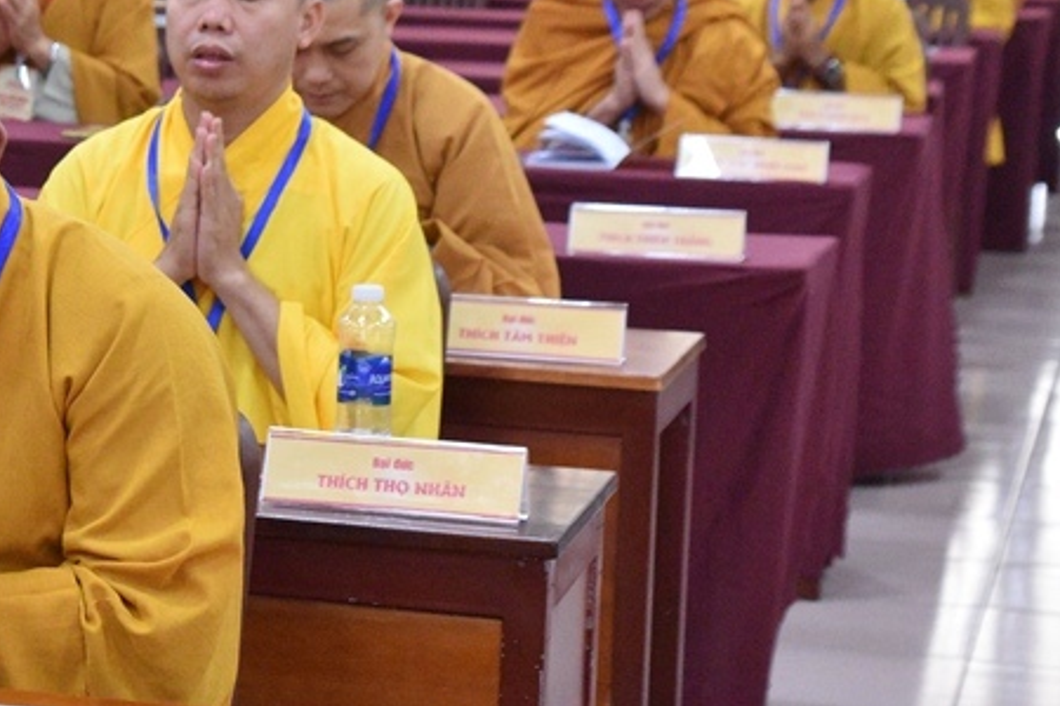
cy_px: 286
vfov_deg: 10.4
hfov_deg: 15.2
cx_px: -24
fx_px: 3886
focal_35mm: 132
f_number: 4.5
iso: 6400
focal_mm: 58
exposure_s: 1/100
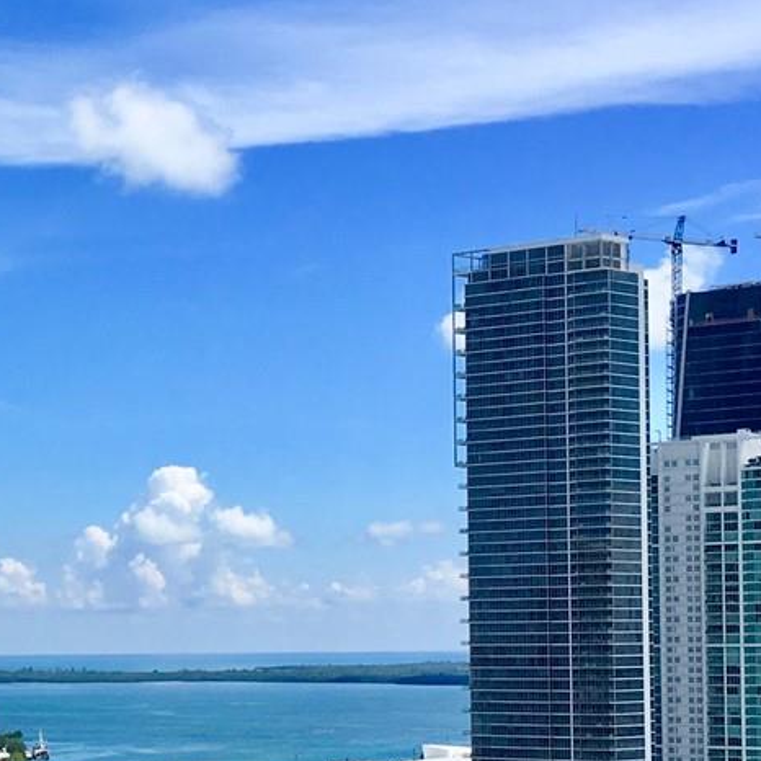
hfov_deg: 18.7
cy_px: 611
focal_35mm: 88
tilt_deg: -0.3
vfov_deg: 19.5
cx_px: -149
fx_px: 2189
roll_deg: +1.4
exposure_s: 1/2331
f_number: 2.2
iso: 25
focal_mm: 4.15
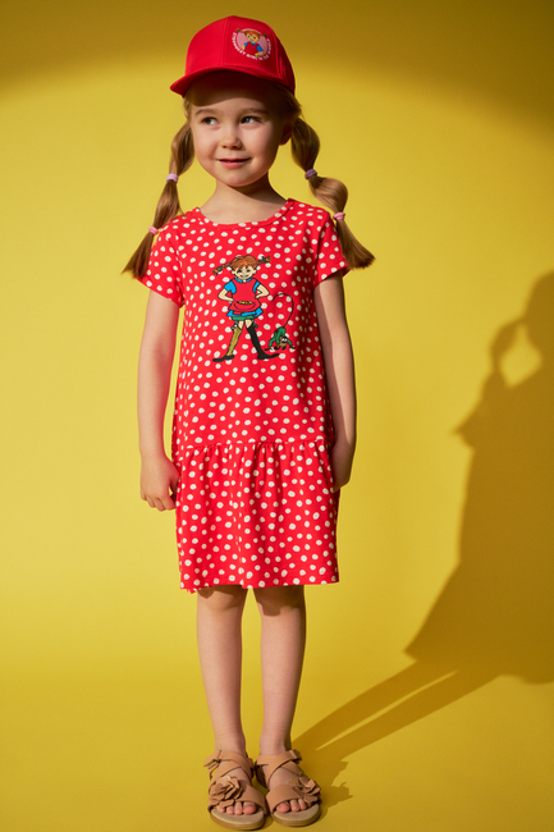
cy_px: 416
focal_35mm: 44
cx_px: 277
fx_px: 1016
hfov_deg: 30.5
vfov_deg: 44.5
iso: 400
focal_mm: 44
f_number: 6.3
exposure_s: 1/200
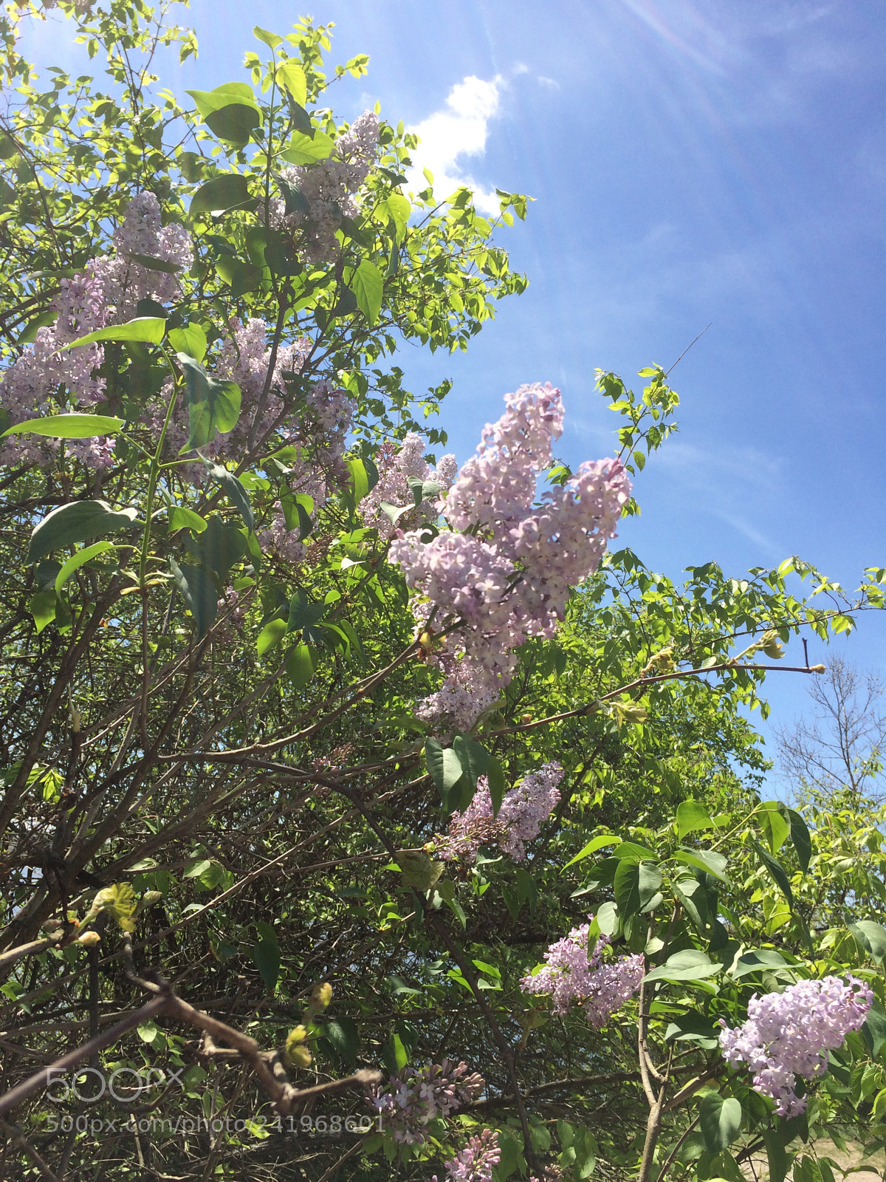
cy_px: 591
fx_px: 990
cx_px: 443
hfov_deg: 48.2
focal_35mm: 29
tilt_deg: +18.4
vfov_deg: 61.7
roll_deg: -9.1
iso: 32
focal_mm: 4.15
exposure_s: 1/1786
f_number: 2.2
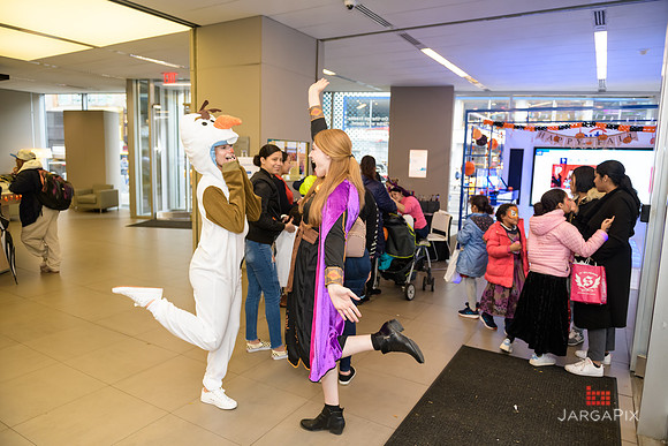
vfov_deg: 53.2
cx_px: 334
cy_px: 223
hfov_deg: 73.7
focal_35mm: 24
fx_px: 445
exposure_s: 1/125
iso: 800
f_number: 3.2
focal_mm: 24
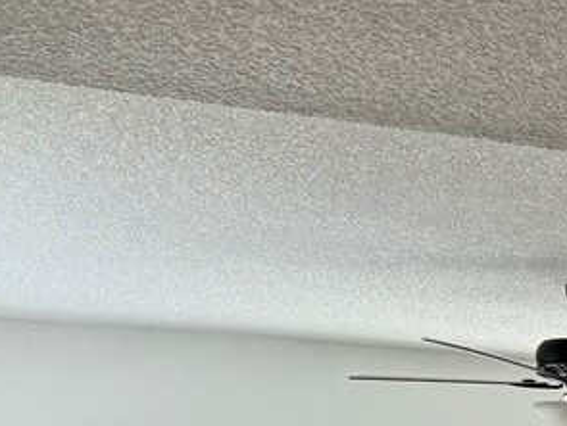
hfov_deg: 12.7
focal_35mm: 130
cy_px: 748
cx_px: 1220
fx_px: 2132
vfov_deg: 10.8
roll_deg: +0.3
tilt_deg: +0.5
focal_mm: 6.86
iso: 80
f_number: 1.78
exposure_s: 1/402
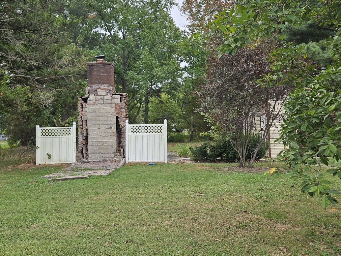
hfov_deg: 56.5
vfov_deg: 44.0
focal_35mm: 32
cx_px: 143
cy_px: 109
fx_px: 315
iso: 25
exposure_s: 1/289
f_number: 1.8
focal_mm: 5.4
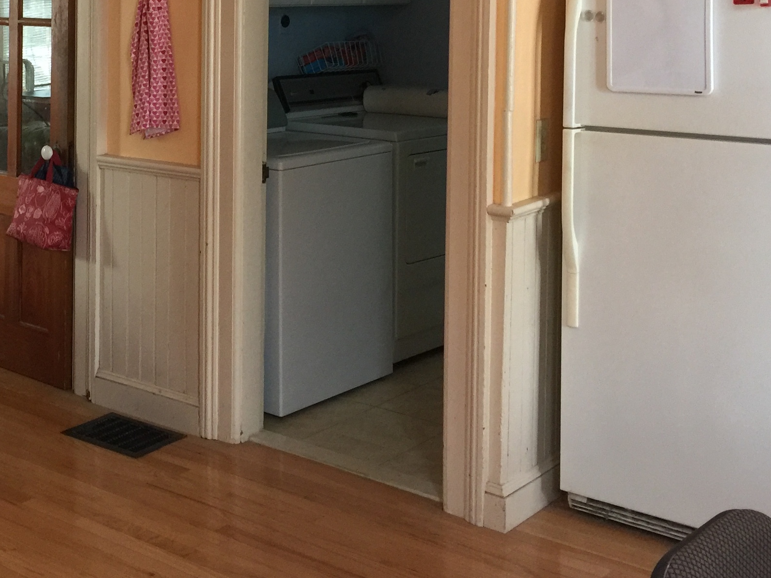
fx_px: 1247
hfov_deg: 33.6
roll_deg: -0.2
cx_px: 188
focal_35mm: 56
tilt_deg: -2.4
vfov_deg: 25.2
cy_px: 50
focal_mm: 4.15
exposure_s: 1/17
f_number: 2.2
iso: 100
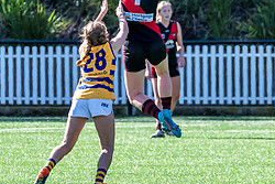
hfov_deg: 2.1
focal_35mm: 996
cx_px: 173
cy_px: 79
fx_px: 7612
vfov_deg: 1.4
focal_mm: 330
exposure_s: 1/1600
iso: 800
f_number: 8
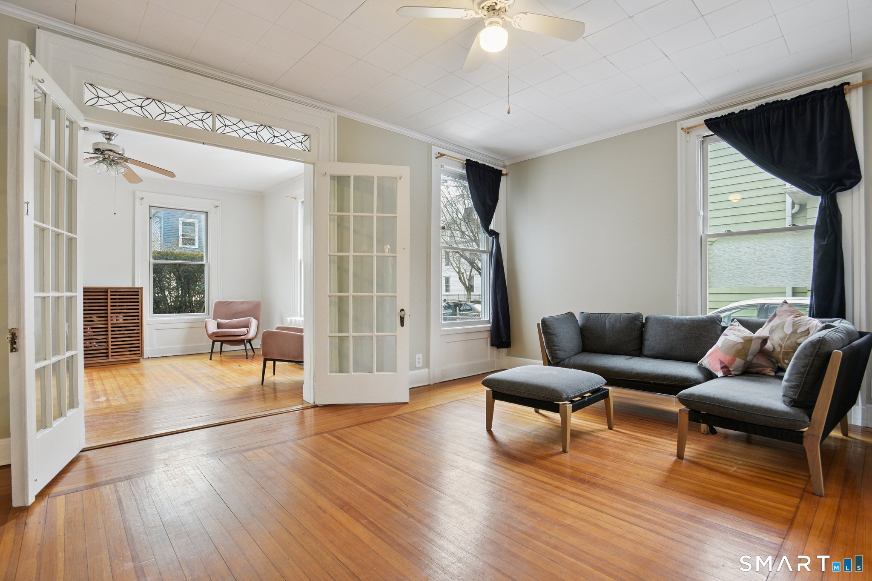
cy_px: 290
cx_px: 436
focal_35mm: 17
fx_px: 412
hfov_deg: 93.3
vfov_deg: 70.4
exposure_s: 1/8
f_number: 11
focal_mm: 17
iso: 400
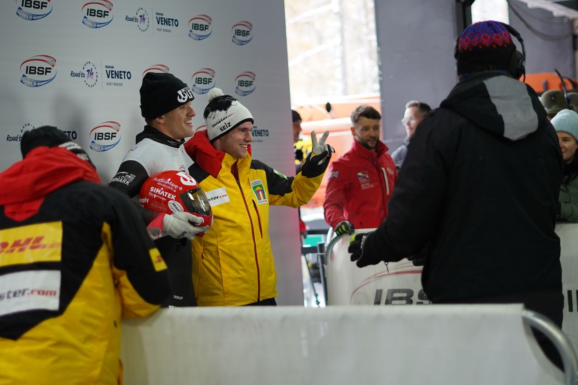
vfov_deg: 18.2
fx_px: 1204
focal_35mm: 75
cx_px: 289
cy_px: 192
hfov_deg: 27.0
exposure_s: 1/1000
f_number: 1.8
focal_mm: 50
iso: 640
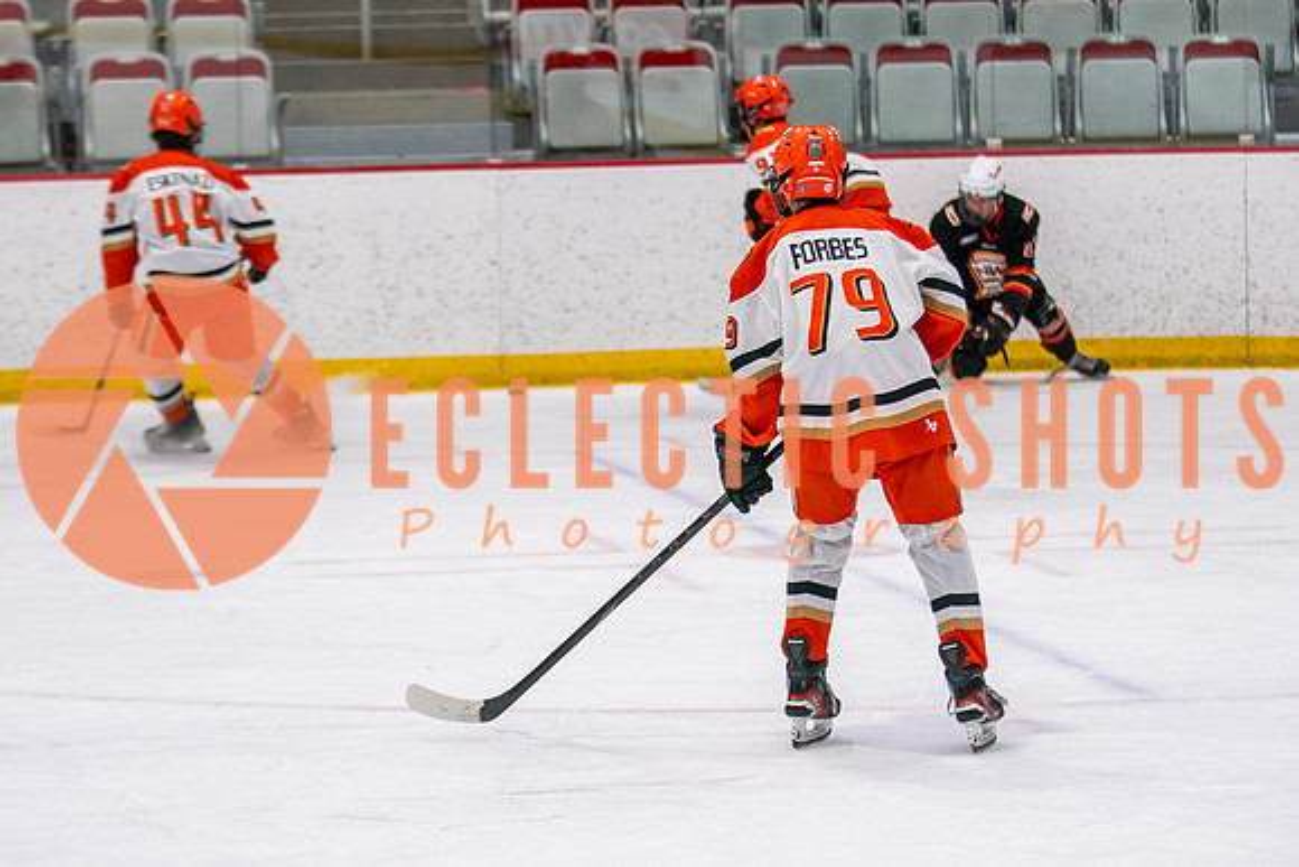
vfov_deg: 8.1
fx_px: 6129
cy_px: 407
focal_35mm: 170
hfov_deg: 12.1
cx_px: 617
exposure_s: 1/640
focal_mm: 105
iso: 640
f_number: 2.8
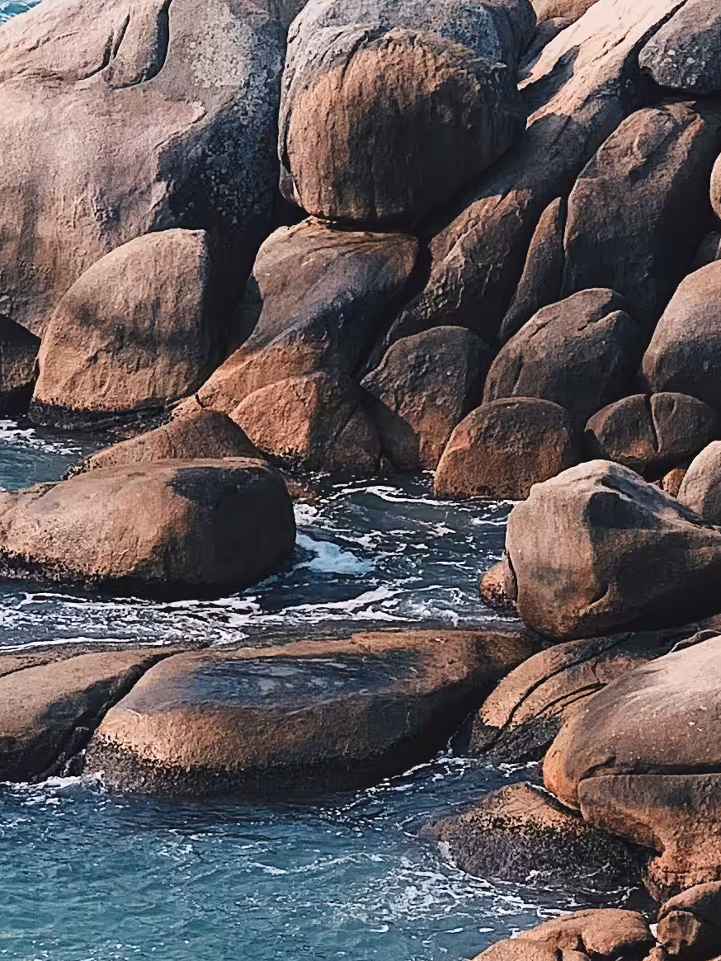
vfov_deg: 11.0
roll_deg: +1.1
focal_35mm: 180
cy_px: 605
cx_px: 183
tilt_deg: -17.5
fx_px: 4998
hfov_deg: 8.2
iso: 16
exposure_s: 1/685
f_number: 2.4
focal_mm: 6
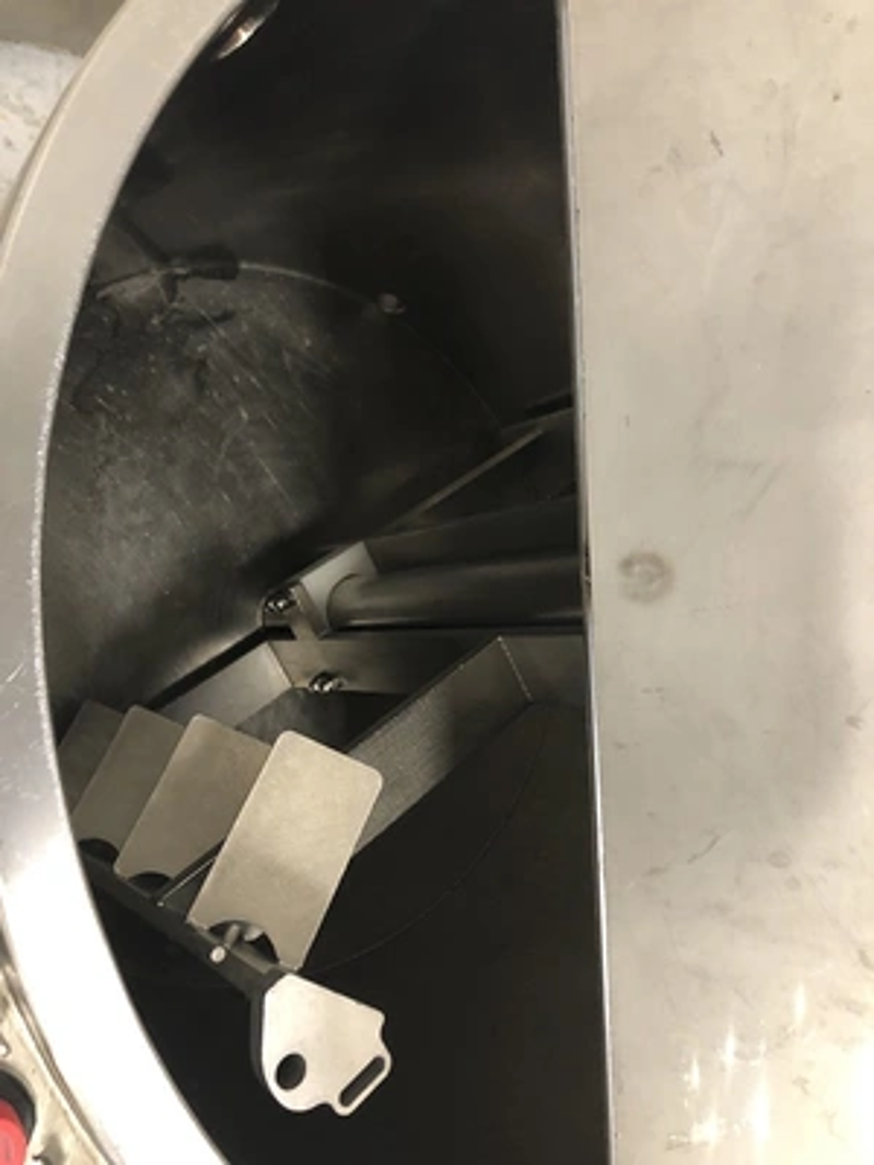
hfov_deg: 49.7
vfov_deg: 63.4
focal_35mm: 28
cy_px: 582
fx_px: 943
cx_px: 437
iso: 80
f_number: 1.8
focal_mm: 3.99
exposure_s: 1/8
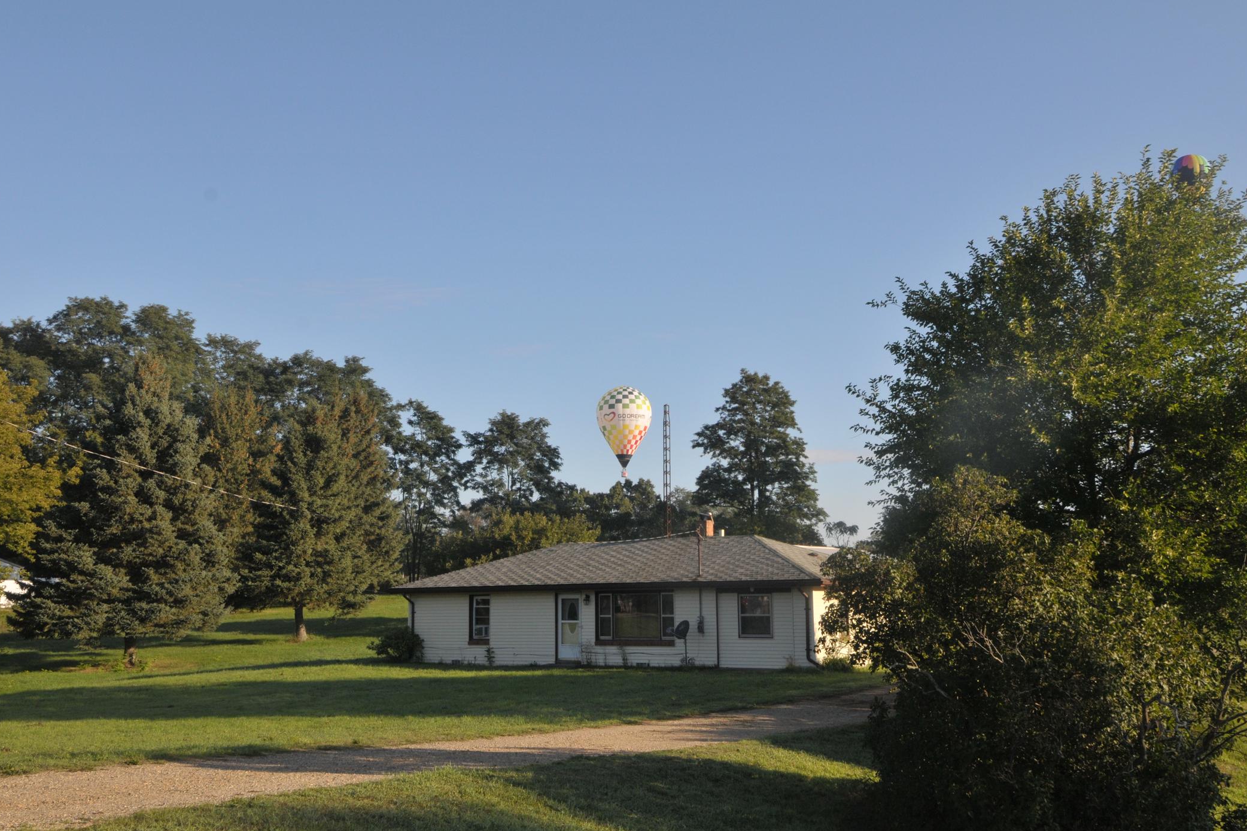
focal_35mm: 37
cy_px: 407
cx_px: 623
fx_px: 1281
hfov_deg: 51.9
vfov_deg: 35.9
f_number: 10
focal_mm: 24
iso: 400
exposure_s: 1/400
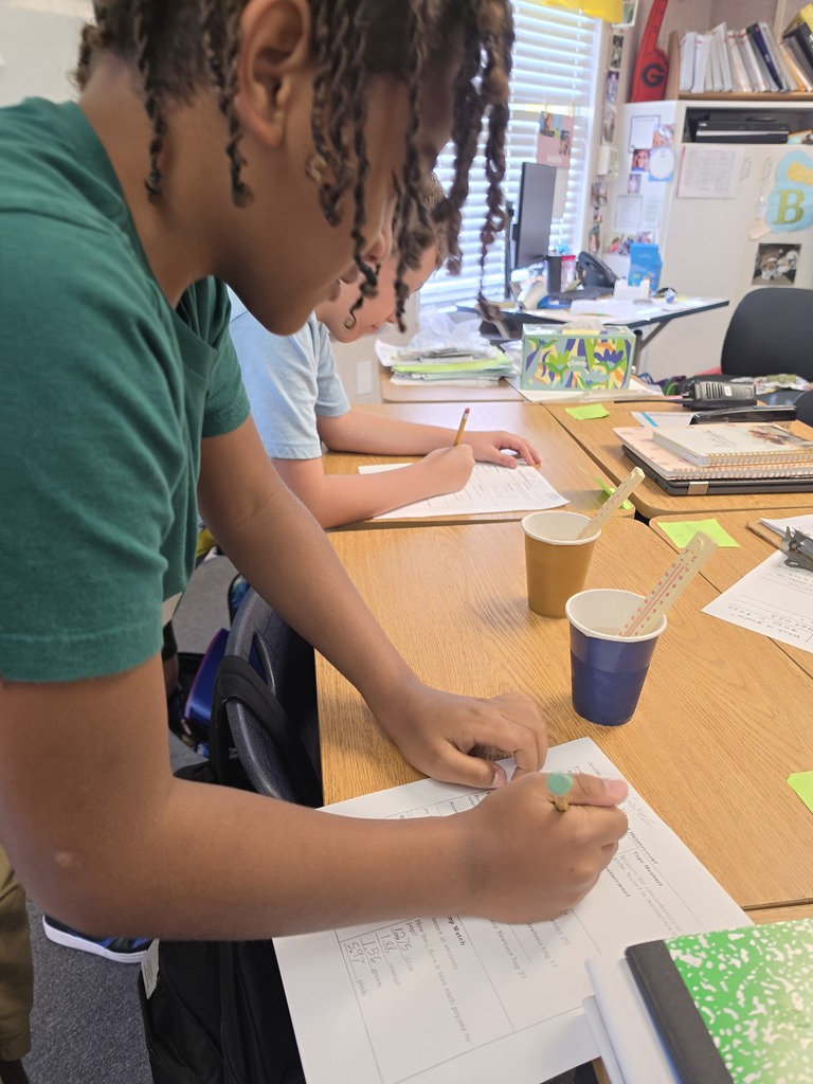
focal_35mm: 23
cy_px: 542
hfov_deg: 58.9
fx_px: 720
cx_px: 406
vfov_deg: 73.9
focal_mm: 6.5
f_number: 1.4
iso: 50
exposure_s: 1/120
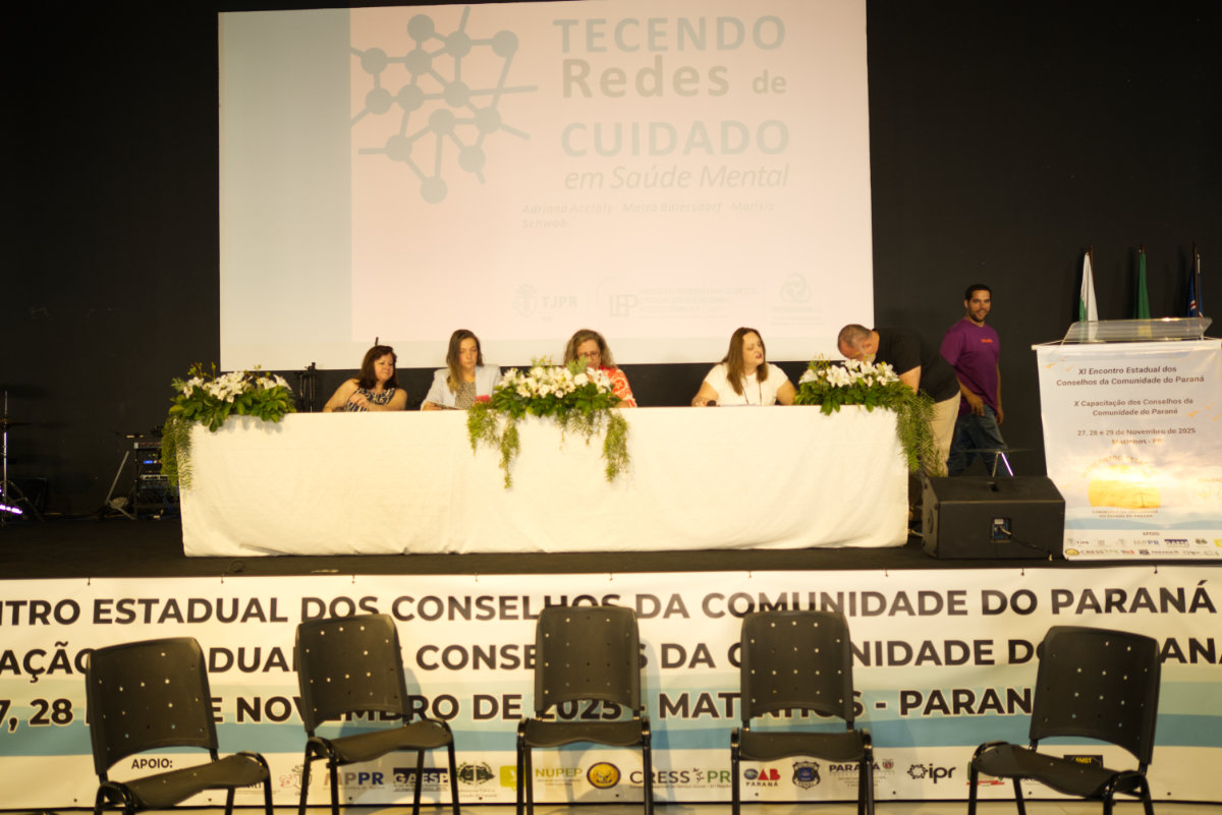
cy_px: 408
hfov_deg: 54.4
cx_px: 611
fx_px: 1188
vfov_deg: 37.9
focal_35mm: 35
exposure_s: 1/100
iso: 1000
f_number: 1.8
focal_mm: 35
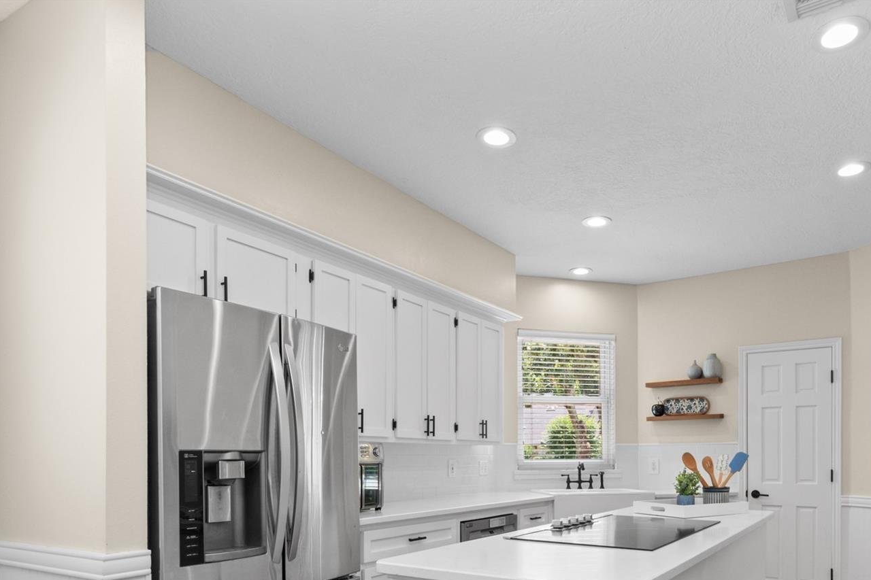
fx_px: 581
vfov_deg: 50.1
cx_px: 521
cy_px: 461
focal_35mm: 24
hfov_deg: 73.0
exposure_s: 1/3
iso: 320
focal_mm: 10
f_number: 11
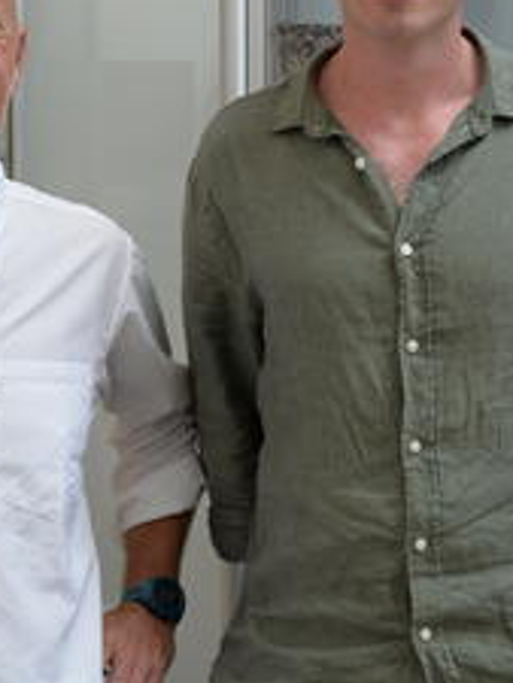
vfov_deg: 22.4
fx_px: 1717
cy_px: 231
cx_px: 431
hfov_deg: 16.8
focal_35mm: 87
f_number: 5.6
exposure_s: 1/125
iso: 400
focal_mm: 34
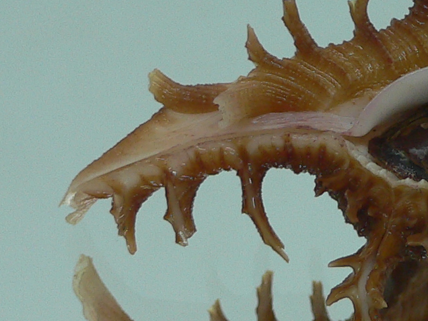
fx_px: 1372
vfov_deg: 13.3
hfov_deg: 17.1
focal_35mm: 111
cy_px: 143
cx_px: 478
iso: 80
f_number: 2.8
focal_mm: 4.6
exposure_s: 1/60
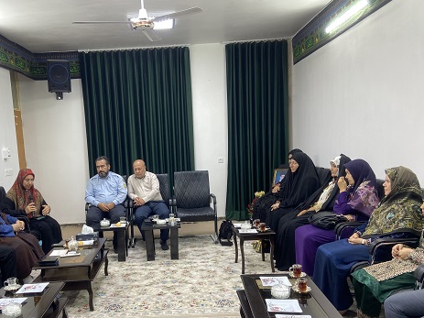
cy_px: 200
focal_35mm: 34
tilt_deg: -7.5
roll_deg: +3.5
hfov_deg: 53.5
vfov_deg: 41.5
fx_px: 416
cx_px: 163
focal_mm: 4.25
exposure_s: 1/100
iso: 64
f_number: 1.8
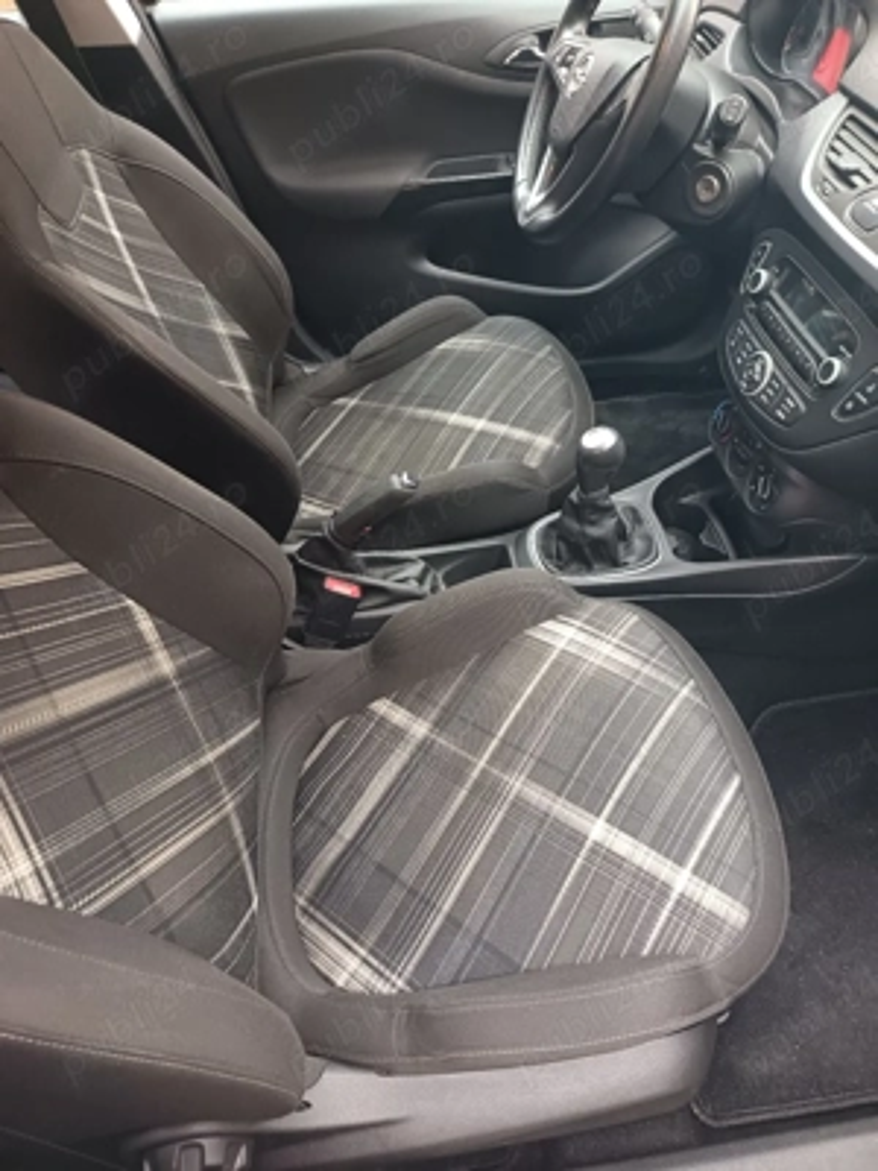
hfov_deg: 56.8
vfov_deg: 71.6
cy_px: 586
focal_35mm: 24
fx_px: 812
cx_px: 439
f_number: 1.75
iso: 1669
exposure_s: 1/25.1
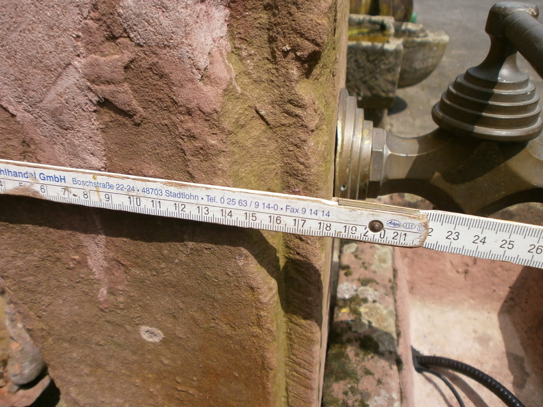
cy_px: 204
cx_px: 272
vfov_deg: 51.4
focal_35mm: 27
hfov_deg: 65.3
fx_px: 424
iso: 100
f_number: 2.9
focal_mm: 4.8
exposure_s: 1/1600
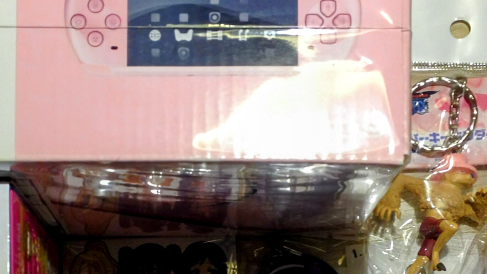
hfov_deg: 23.4
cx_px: 208
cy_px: 315
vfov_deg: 13.0
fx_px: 1175
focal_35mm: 91
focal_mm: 4.28
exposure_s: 1/20
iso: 64
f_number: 2.4
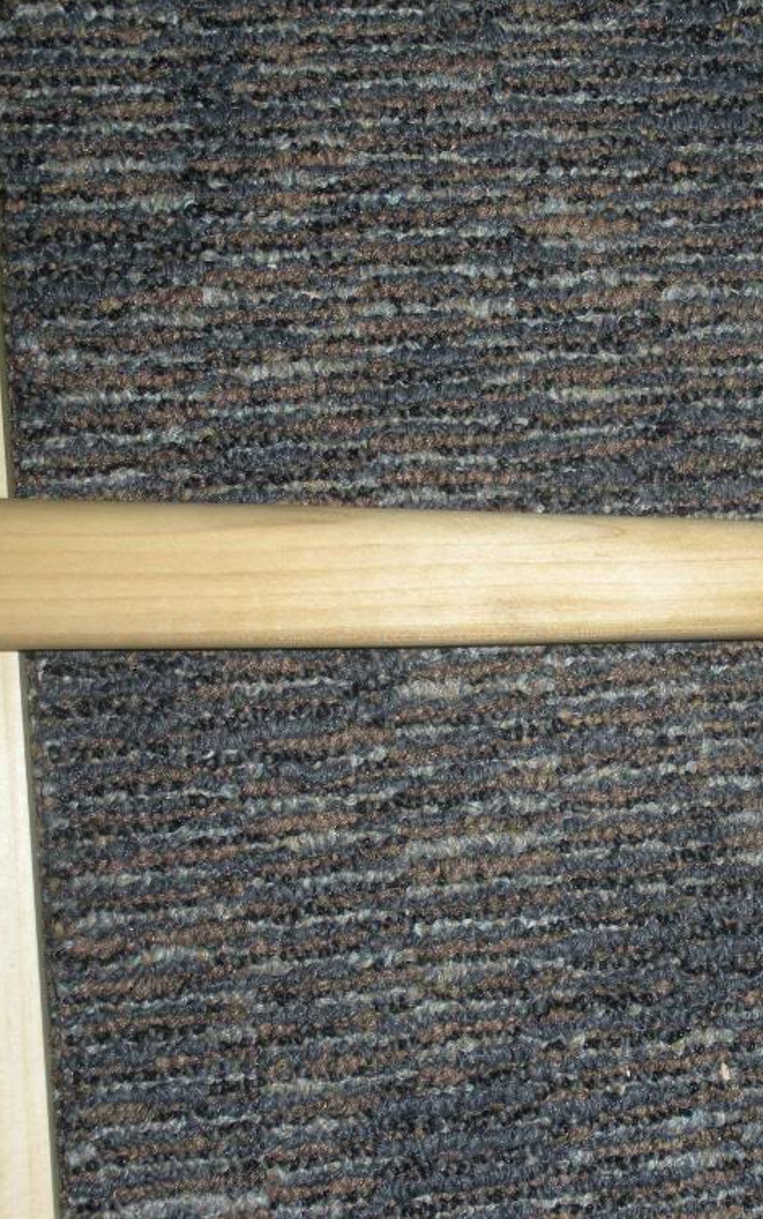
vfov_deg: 38.9
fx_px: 1728
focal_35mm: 52
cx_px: 588
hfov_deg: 24.6
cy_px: 609
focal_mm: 6.3
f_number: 3.5
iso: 64
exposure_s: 1/60
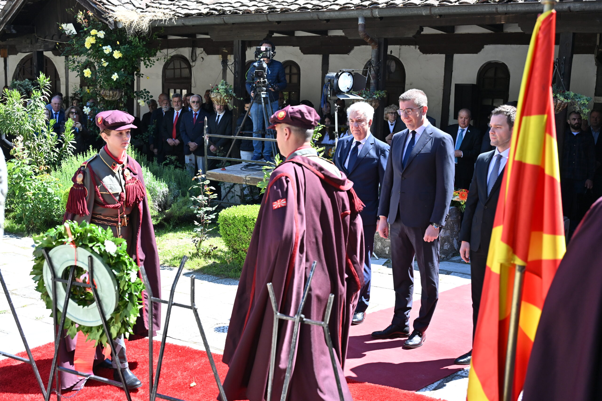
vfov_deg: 34.2
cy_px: 200
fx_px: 652
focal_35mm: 39
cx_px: 301
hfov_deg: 49.6
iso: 500
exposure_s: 1/1000
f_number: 4
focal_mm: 39
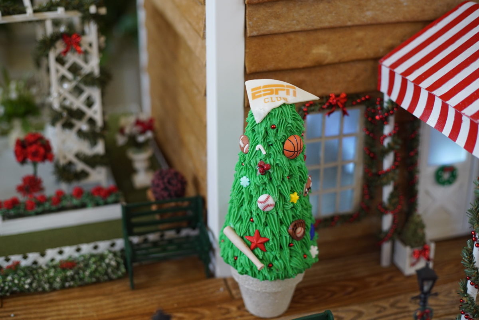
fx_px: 666
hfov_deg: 39.6
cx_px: 240
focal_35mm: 50
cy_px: 160
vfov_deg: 27.0
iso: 1600
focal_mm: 50
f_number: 2.8
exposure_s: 1/160
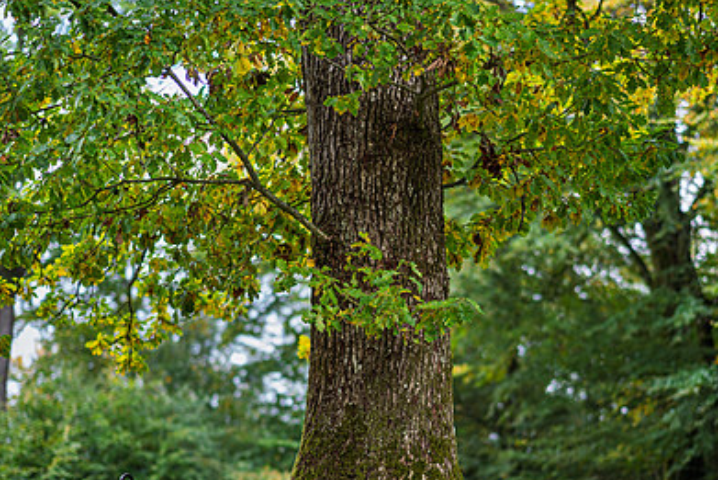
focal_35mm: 126
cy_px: 332
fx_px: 2514
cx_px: 413
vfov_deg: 10.9
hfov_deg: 16.2
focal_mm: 85
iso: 64
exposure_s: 1/160
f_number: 1.4
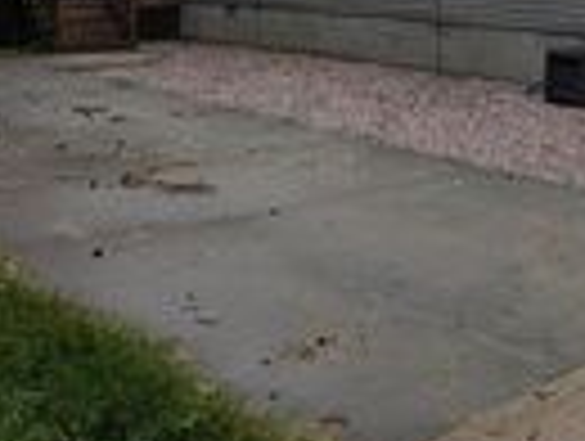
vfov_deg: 26.1
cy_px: -86
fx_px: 847
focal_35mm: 50
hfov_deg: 34.2
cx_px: 603
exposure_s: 1/1597
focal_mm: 1.95
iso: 48
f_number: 2.2
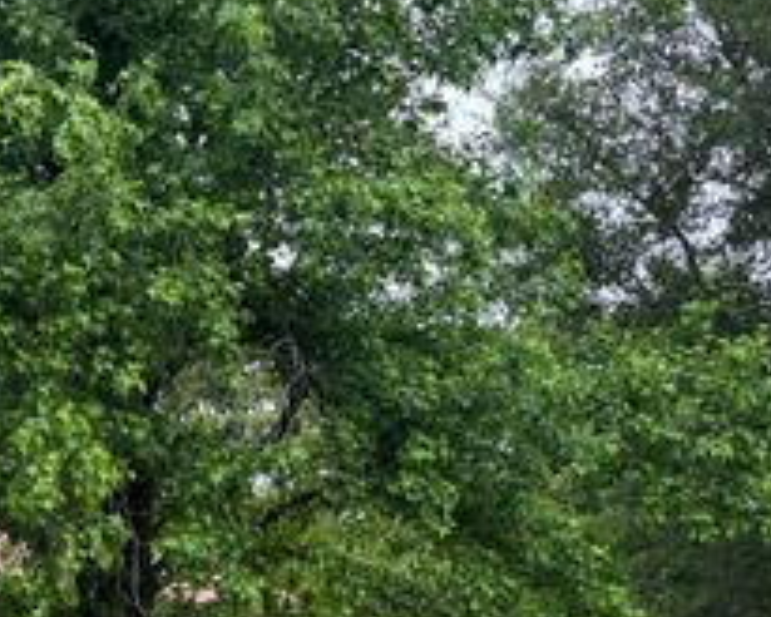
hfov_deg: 32.6
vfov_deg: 25.1
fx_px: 1301
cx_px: 229
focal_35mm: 57
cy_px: 645
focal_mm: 6.76
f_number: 1.78
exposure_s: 1/343
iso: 80
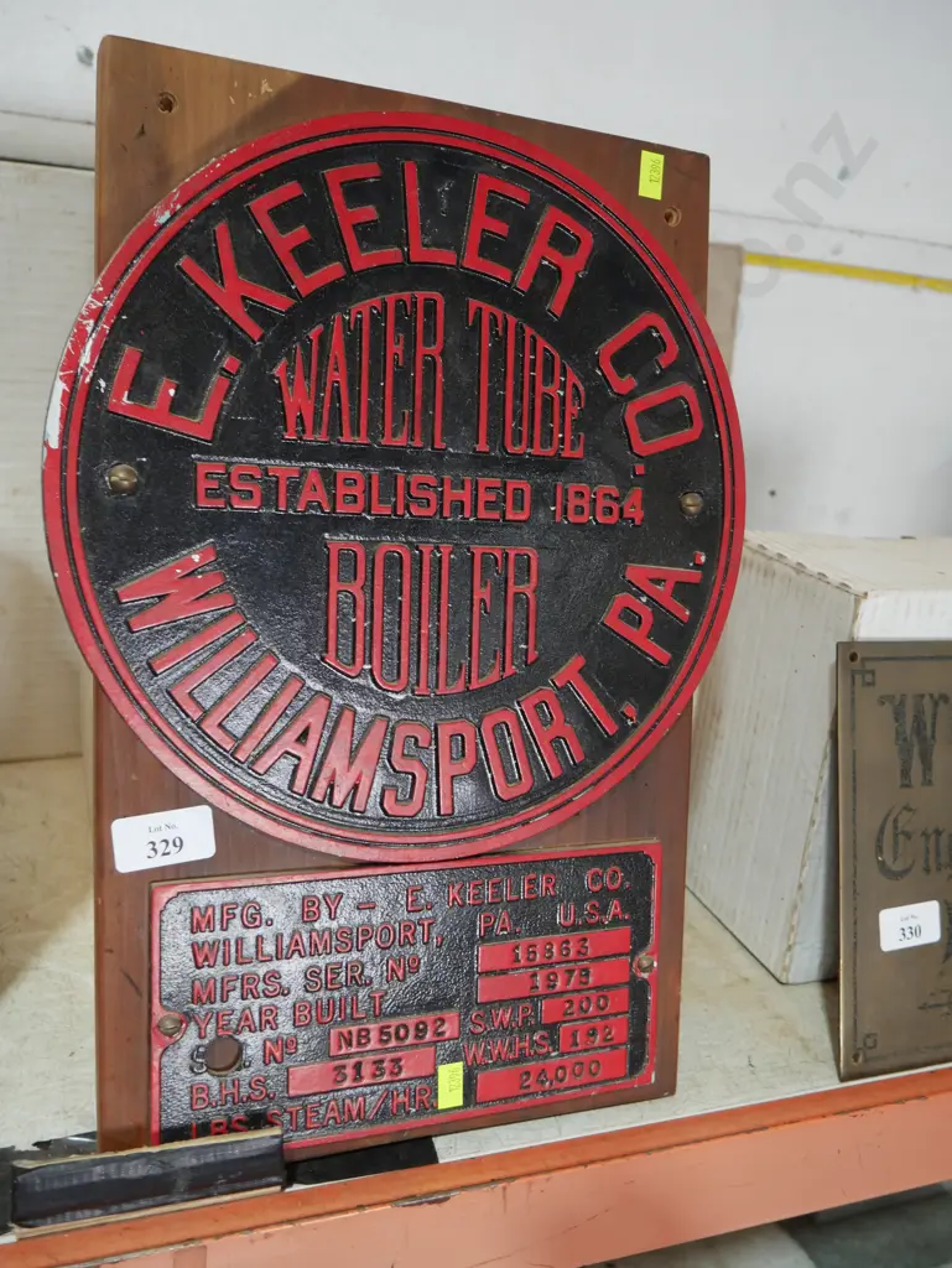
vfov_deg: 59.9
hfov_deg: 46.8
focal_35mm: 30
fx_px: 1099
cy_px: 634
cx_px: 476
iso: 400
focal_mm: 15
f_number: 3.6
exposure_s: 1/60
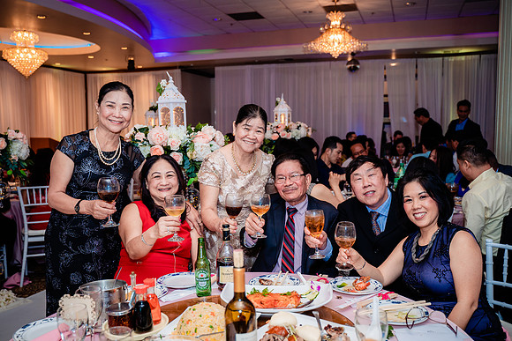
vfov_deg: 40.0
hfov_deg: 57.2
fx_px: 469
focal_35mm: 33
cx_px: 256
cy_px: 170
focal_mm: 33
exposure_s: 1/160
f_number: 3.5
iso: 640
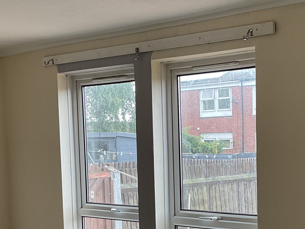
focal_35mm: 71
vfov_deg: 20.4
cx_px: 203
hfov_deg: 27.2
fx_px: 626
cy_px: 192
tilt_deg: -4.9
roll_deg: +1.2
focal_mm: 3
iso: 50
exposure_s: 1/120
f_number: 1.8
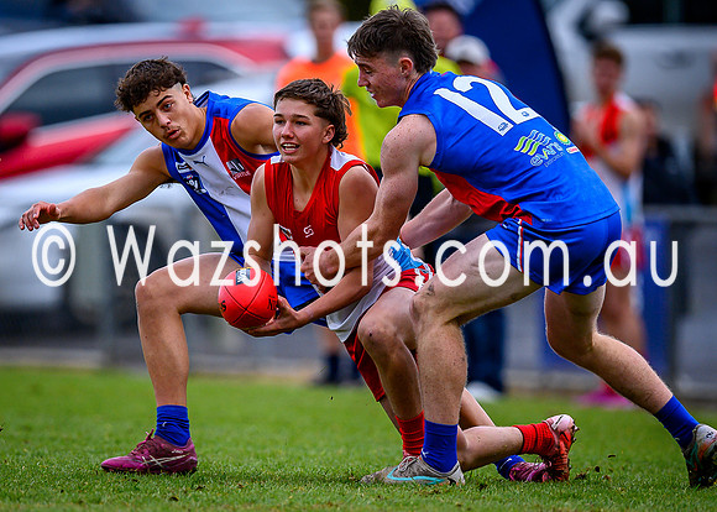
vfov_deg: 1.6
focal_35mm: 885
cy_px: 302
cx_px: 265
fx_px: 18015
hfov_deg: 2.3
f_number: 4
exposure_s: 1/1600
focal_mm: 500
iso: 560
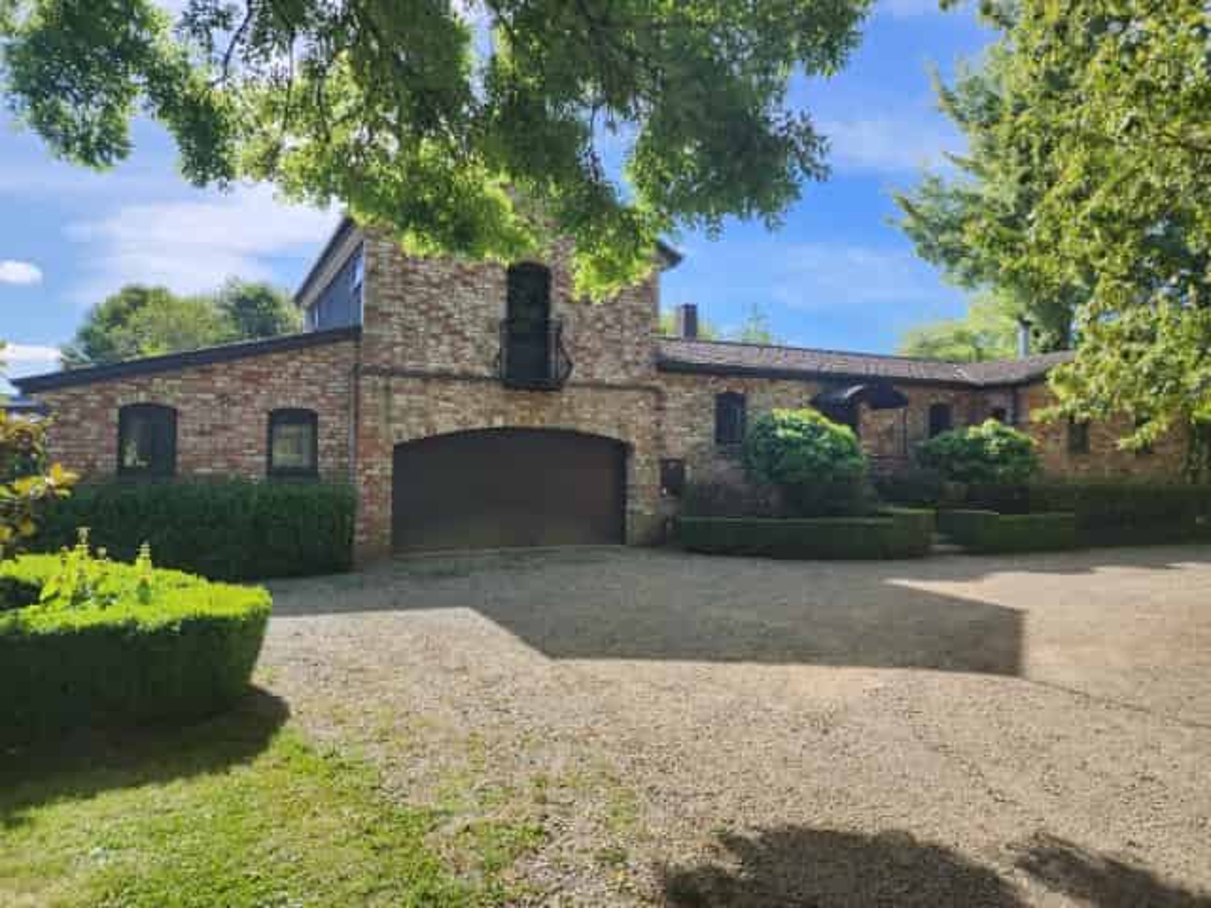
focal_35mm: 23
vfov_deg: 58.9
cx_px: 606
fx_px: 805
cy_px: 454
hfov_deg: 73.9
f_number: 1.8
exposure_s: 1/761
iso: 12
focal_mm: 6.4
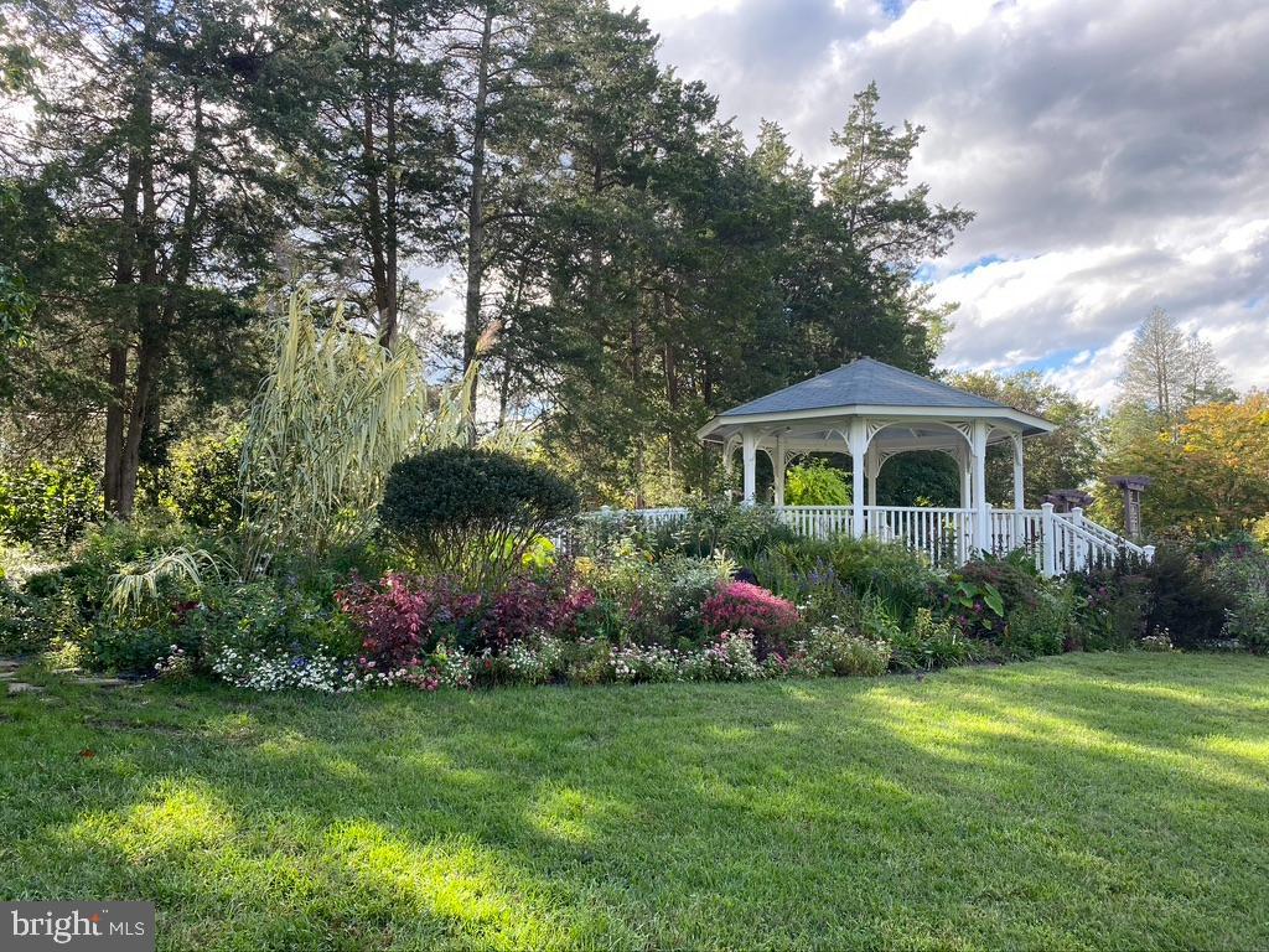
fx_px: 953
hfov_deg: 67.3
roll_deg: -0.9
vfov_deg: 53.1
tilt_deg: +4.7
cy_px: 476
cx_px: 634
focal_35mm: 26
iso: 32
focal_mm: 4.25
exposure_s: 1/487
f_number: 1.8
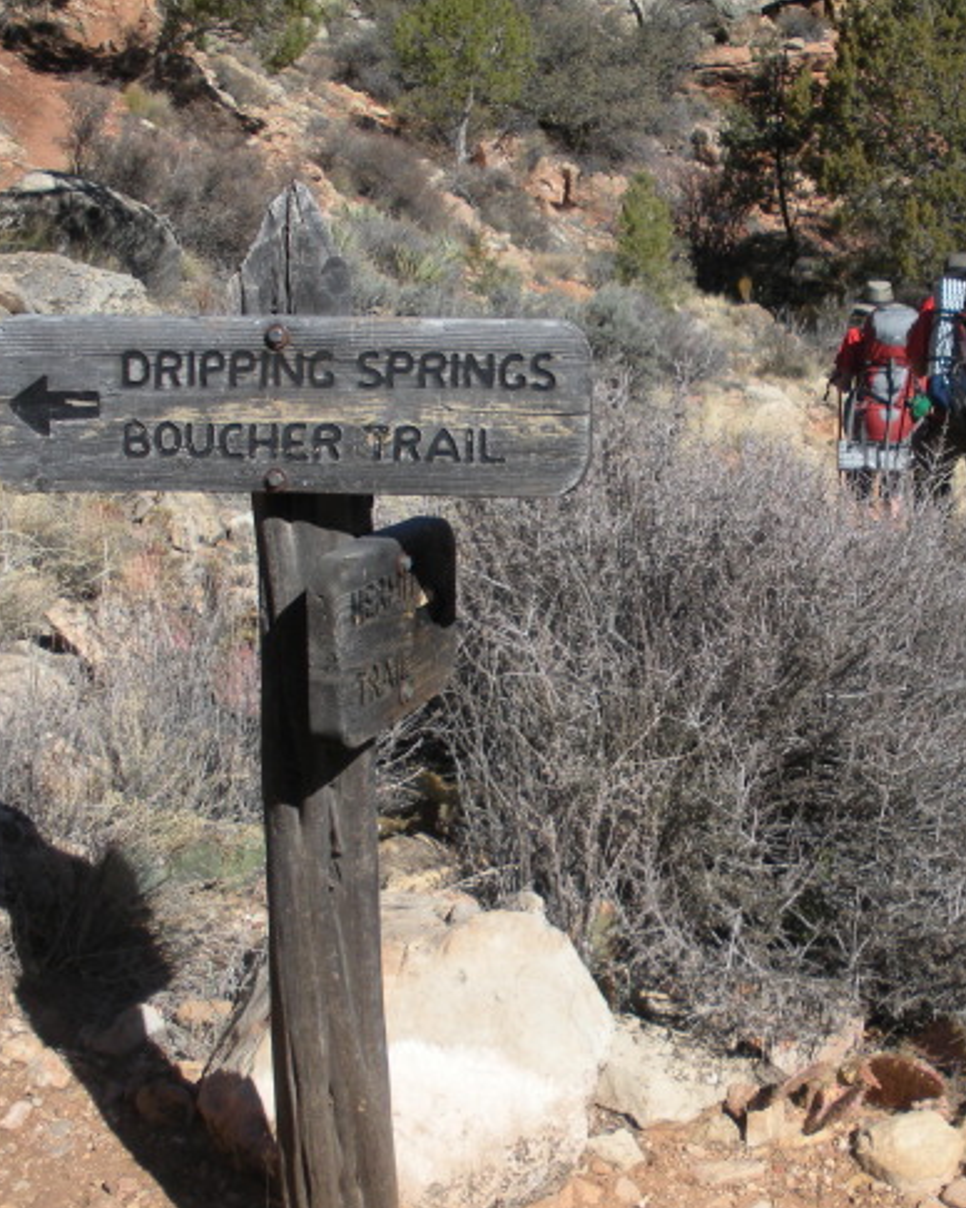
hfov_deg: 25.5
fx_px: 2073
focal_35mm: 58
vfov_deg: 32.5
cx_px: 839
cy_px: 605
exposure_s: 1/864
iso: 64
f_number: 3.5
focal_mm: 6.3
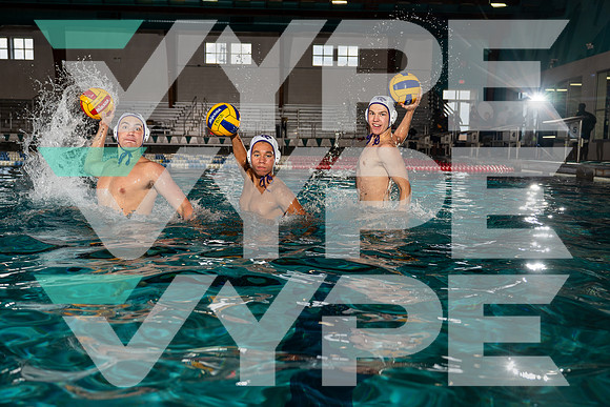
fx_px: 559
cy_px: 204
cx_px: 305
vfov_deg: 40.0
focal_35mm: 33
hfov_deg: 57.2
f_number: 4
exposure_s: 1/250
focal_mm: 33
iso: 100
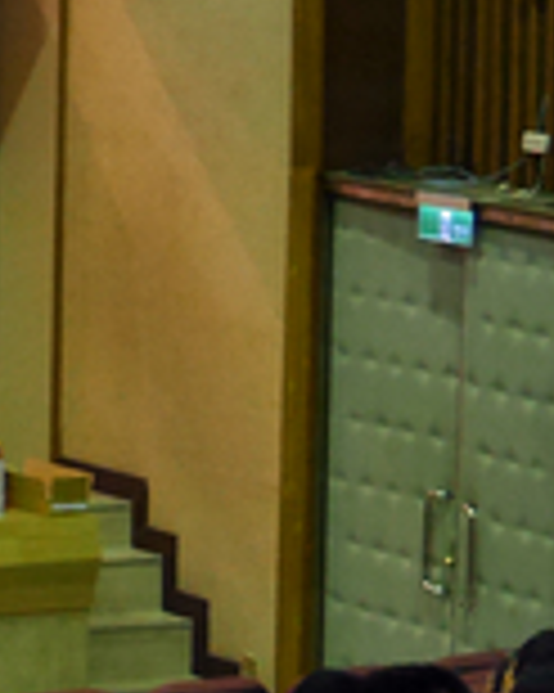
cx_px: -878
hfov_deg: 6.5
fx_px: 4554
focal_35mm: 222
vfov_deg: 8.7
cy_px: 425
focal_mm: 25
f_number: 5.3
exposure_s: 1/60
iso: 1600
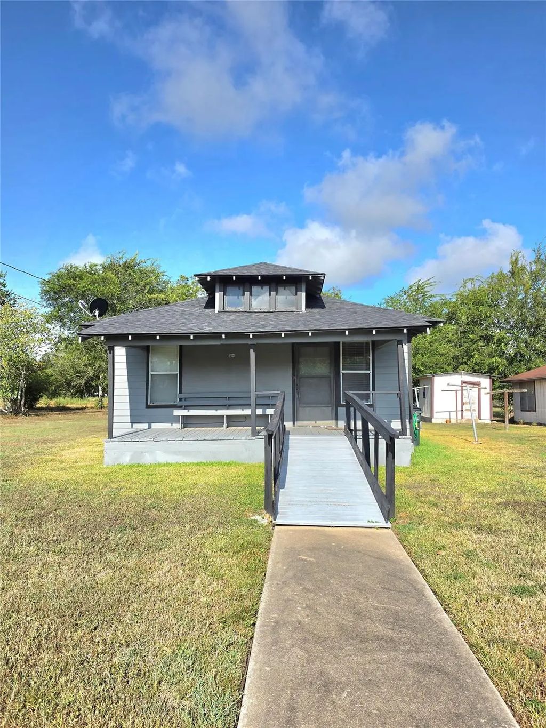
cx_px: 273
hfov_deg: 58.9
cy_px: 364
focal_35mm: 23
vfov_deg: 73.9
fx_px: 484
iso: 64
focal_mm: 6.5
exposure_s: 1/10000
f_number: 1.4
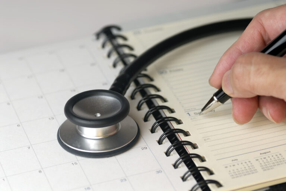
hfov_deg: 15.2
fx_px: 1074
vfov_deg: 10.2
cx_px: 143
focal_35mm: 135
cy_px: 96
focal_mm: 90
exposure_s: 1.5
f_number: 6.3
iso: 100
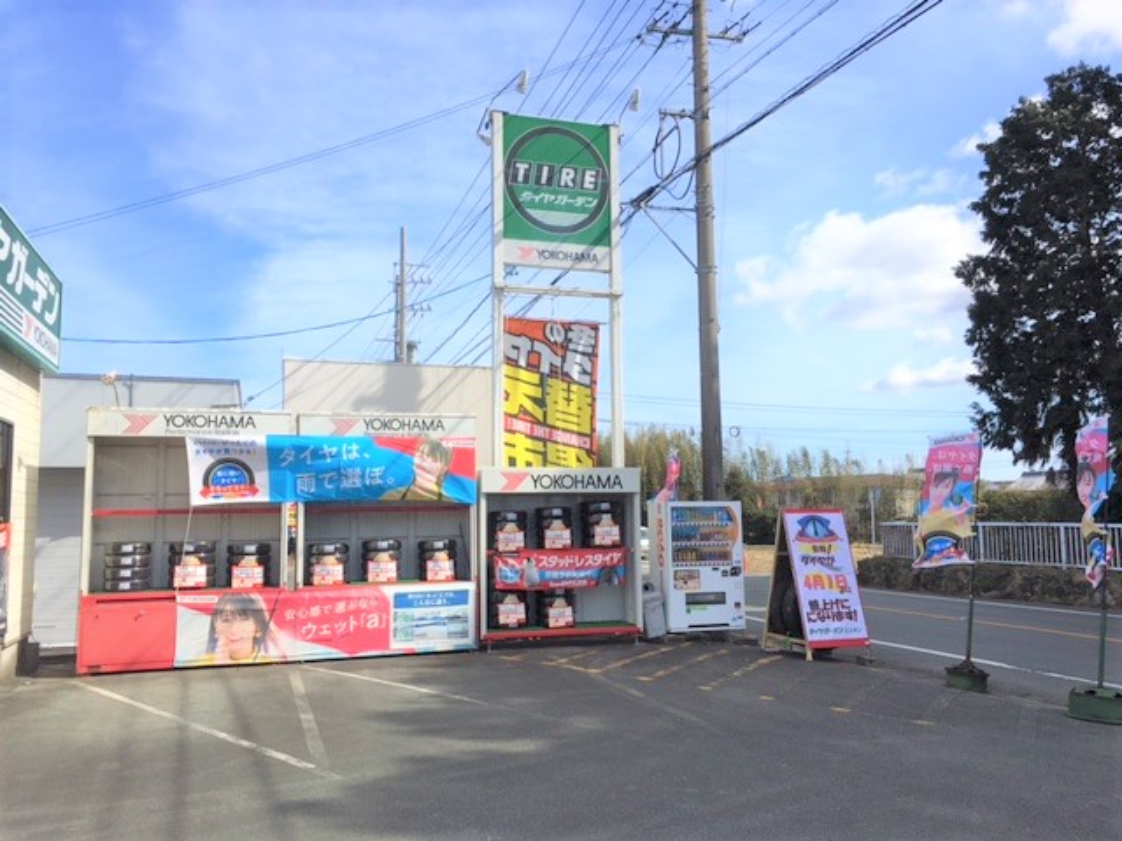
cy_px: 420
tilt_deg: +6.1
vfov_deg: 48.2
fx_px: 940
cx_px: 561
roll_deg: +0.0
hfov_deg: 61.7
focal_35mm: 29
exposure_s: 1/1672
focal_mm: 4.15
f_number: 2.2
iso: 25
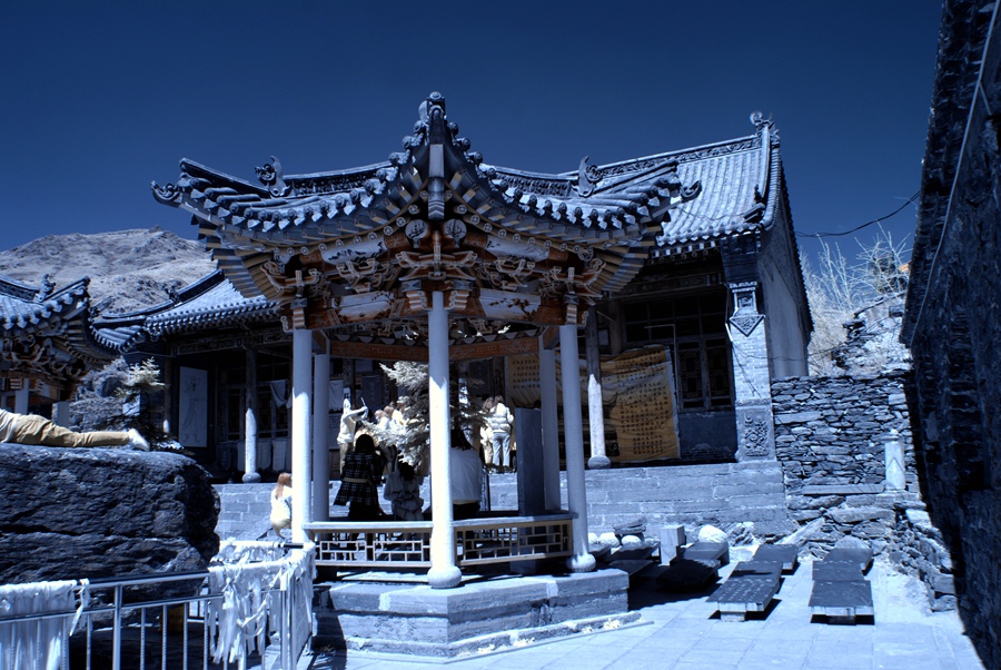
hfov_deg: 61.9
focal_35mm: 30
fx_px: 835
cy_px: 335
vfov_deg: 43.7
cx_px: 500
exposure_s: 1/80
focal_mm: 20
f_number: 8
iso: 100
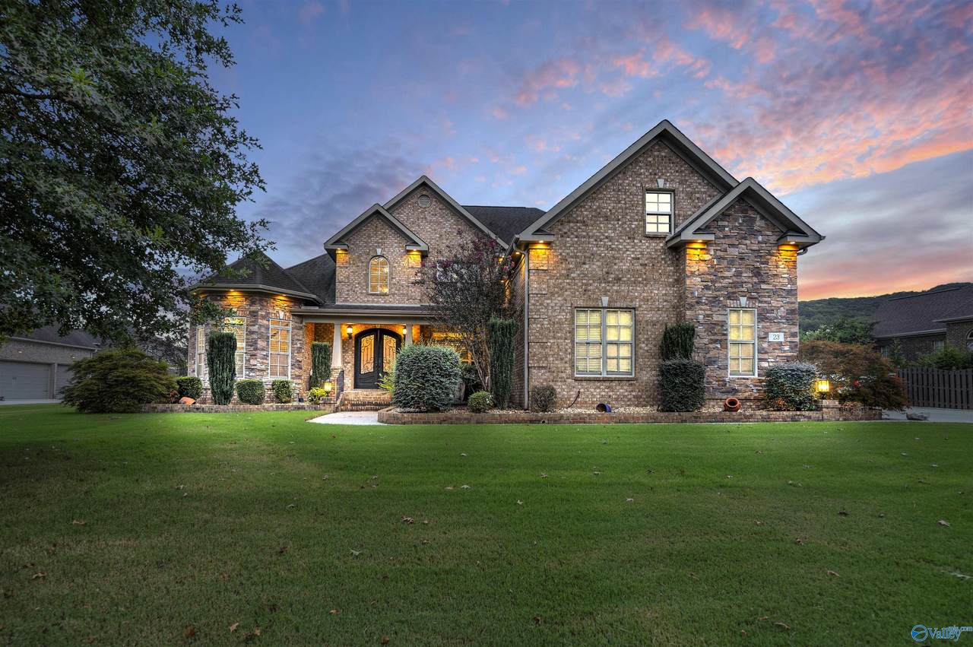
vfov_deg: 68.8
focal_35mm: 18
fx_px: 473
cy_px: 324
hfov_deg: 91.7
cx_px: 486
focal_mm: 17.5
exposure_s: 1/30
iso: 200
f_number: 4
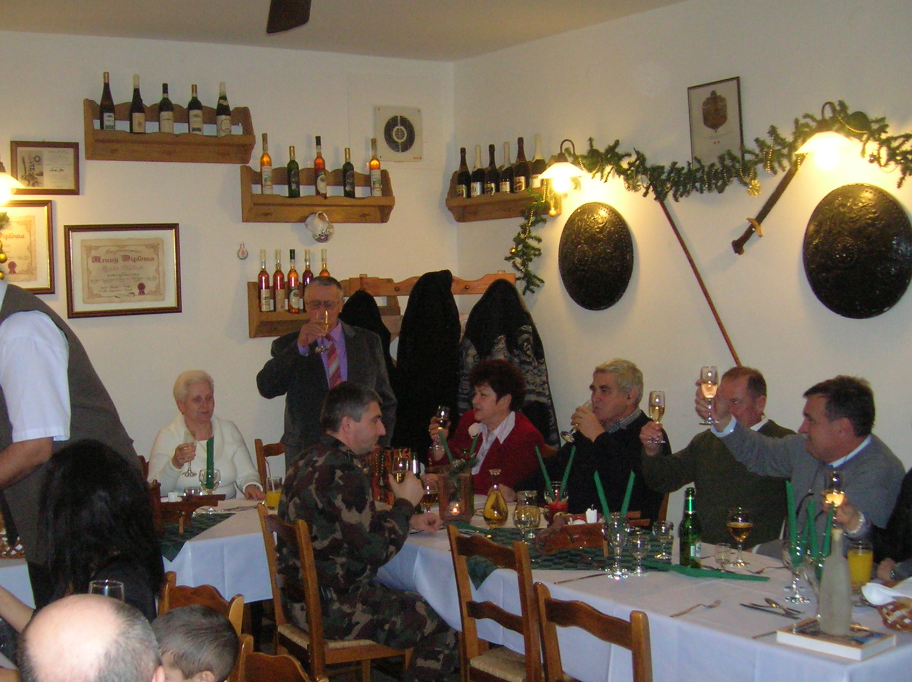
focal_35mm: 46
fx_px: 1211
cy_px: 422
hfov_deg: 41.2
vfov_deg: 31.3
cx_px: 396
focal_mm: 5.7
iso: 179
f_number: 2.9
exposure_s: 1/60.1
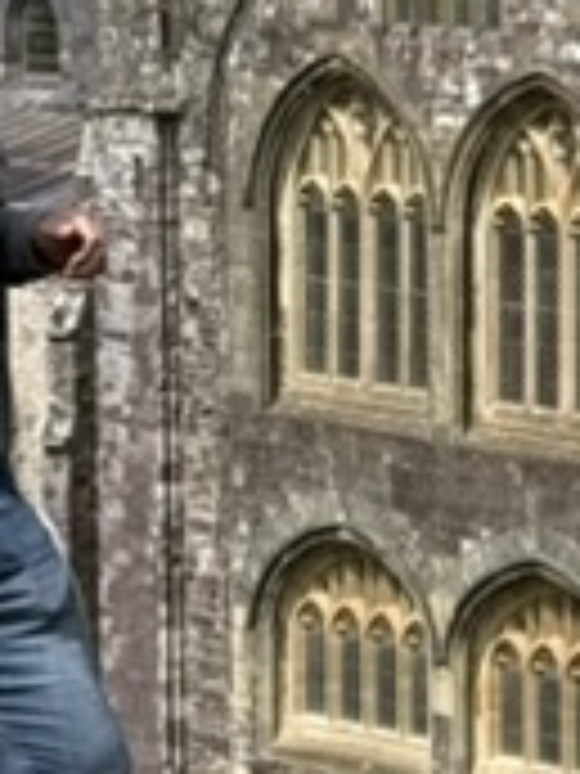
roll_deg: -0.3
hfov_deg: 11.1
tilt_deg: +3.2
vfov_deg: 14.7
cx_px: 342
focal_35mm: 134
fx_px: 2994
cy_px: 310
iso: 64
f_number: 1.78
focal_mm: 6.76
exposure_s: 1/4587
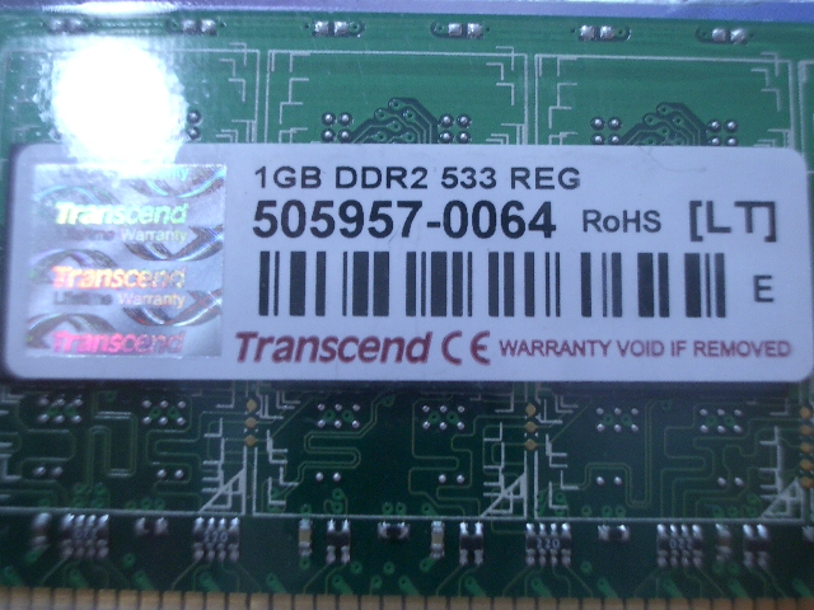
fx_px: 1458
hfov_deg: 31.2
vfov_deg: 23.7
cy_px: 305
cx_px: 407
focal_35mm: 62
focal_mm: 10.2
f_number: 3.5
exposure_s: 1/30
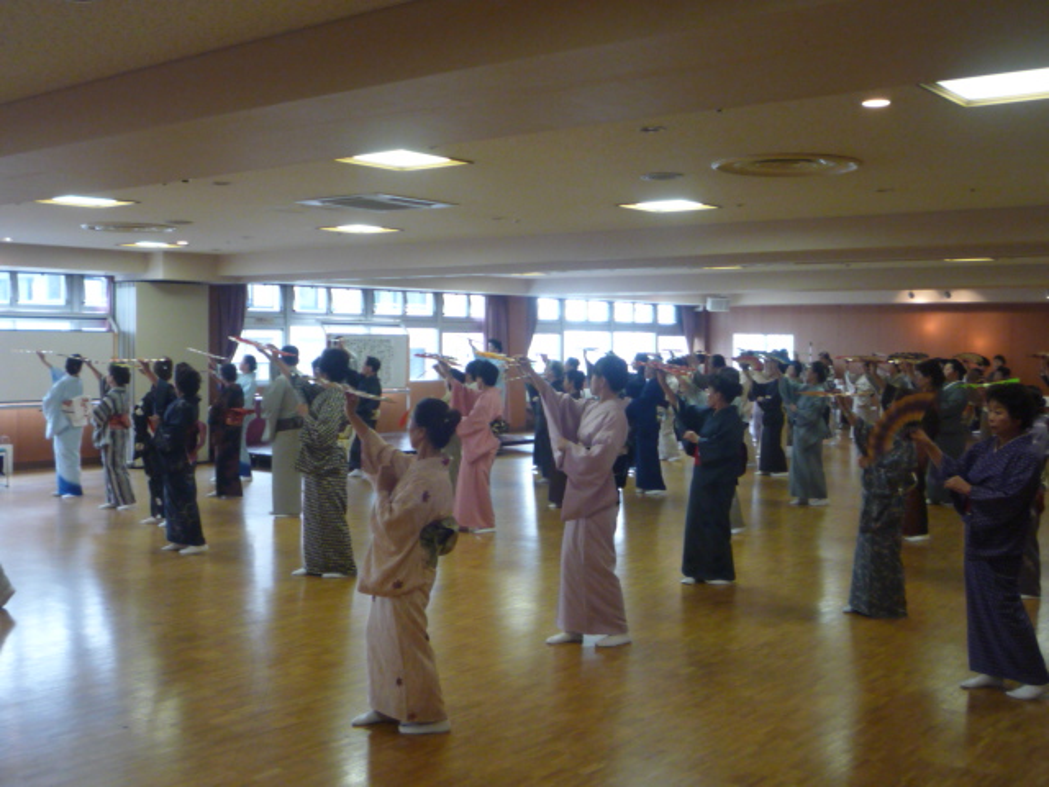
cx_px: 524
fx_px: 1182
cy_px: 394
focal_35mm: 39
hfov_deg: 47.9
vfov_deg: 36.8
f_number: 3.3
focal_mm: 5.2
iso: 200
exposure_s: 1/30
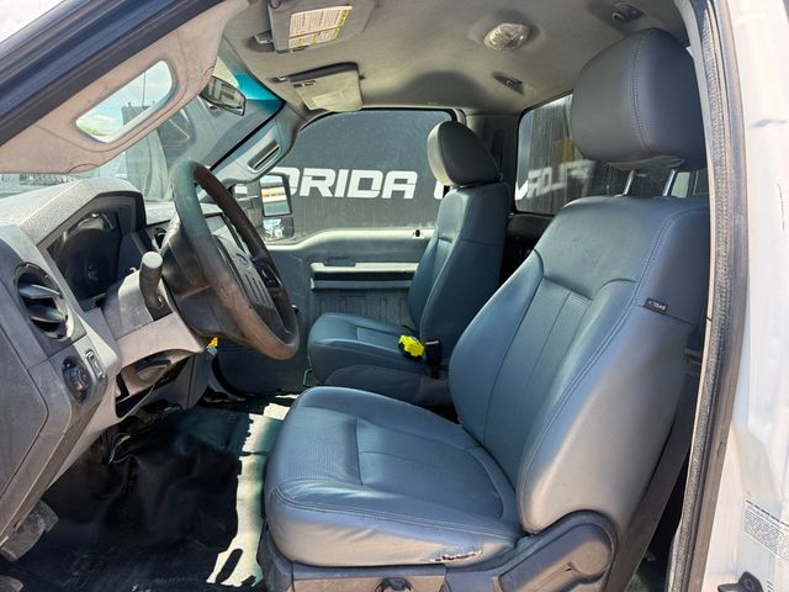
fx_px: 547
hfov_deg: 71.6
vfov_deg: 56.8
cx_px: 394
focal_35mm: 24
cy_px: 296
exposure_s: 1/654
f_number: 1.78
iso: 100
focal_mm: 6.76
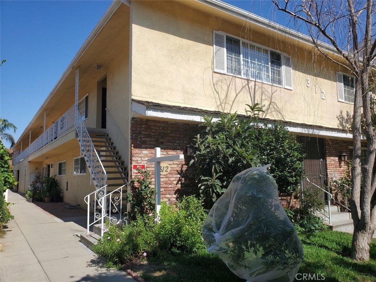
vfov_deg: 53.1
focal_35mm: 26
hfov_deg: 67.3
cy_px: 141
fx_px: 282
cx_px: 188
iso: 50
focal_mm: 4.3
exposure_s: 1/2016
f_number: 2.4
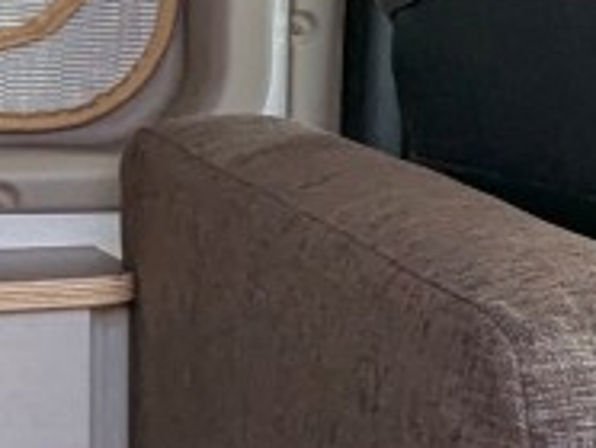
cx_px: 1200
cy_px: 173
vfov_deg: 12.4
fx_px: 2069
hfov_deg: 13.8
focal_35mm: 120
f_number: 2.2
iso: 48
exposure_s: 1/256
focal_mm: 2.35
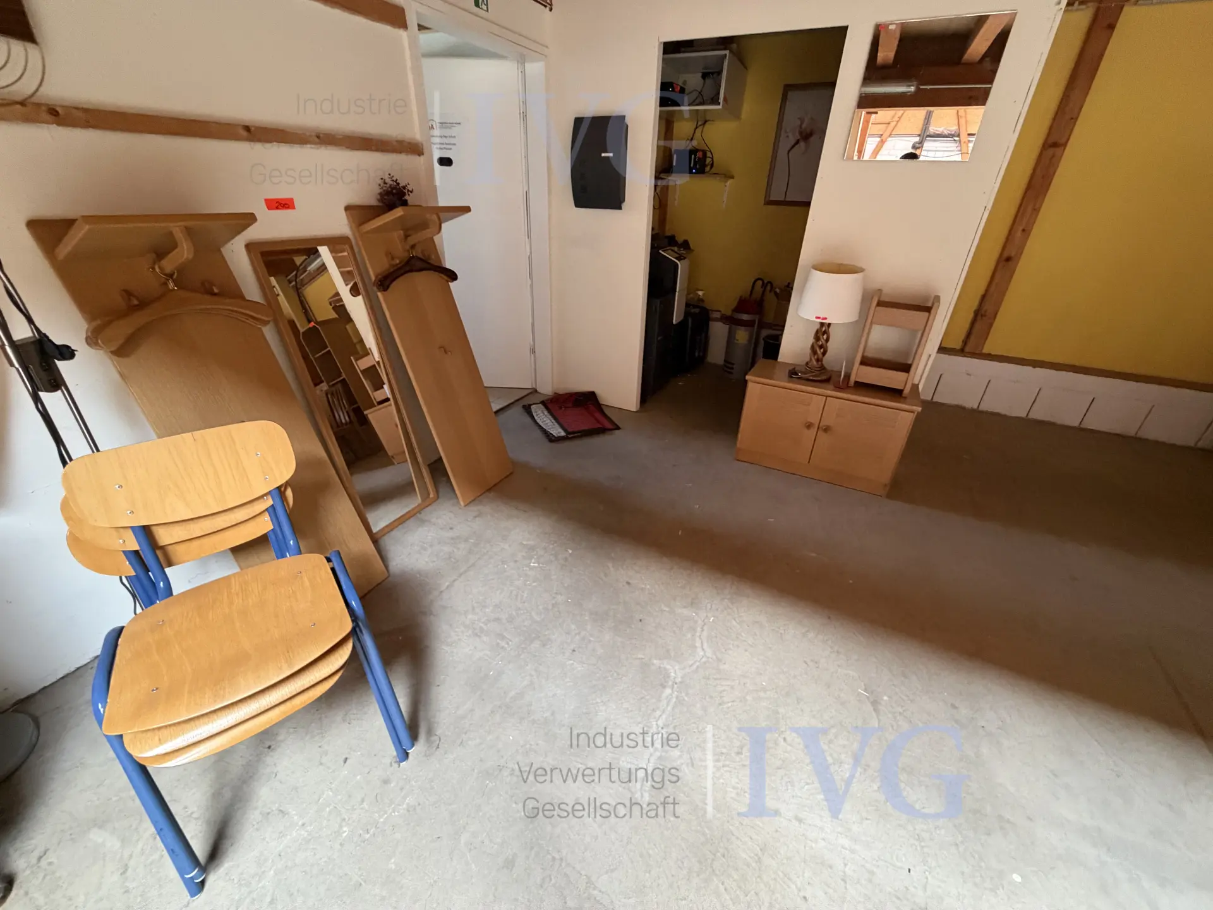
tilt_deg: -27.9
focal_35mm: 14
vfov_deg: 85.7
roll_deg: -2.1
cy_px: 455
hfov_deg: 102.1
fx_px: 491
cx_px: 606
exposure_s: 1/60
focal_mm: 2.22
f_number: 2.2
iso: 500
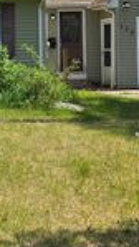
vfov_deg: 24.9
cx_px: -81
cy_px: 47
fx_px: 549
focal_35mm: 84
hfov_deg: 13.4
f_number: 1.7
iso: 80
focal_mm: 6.3
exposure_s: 1/5000
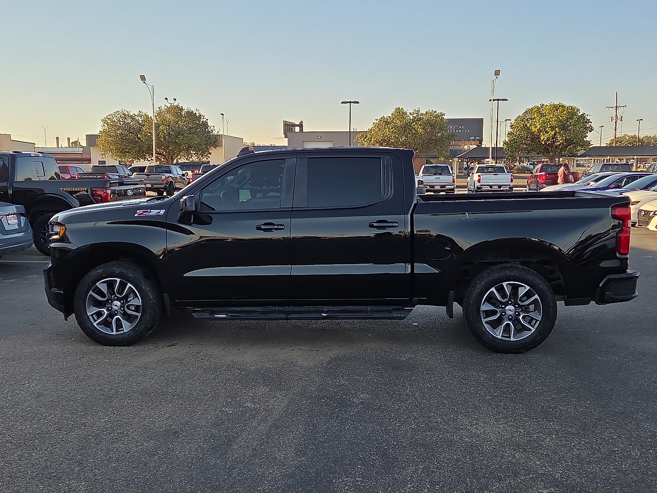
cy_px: 246
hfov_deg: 50.1
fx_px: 702
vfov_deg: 38.7
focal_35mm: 37
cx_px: 328
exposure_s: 1/769
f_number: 1.8
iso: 25
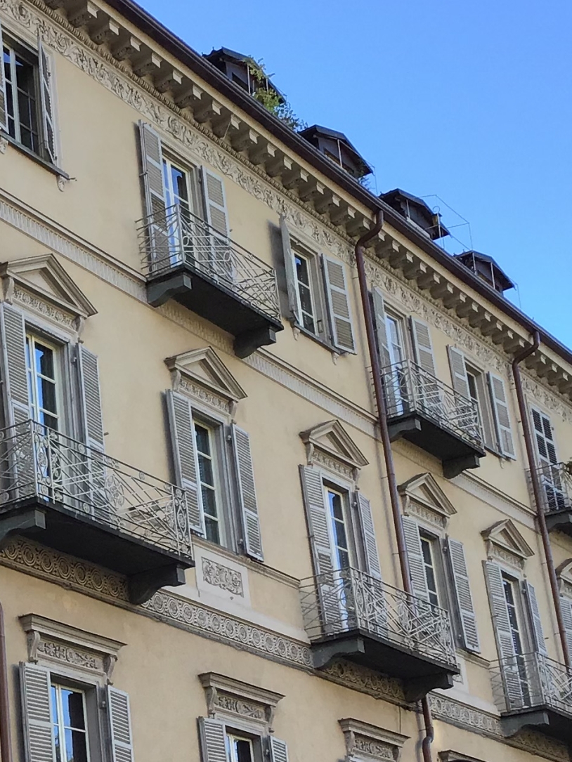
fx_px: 1762
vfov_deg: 24.3
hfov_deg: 17.7
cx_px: -82
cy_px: 503
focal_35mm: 80
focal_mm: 3.3
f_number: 2.4
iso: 25
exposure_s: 1/233
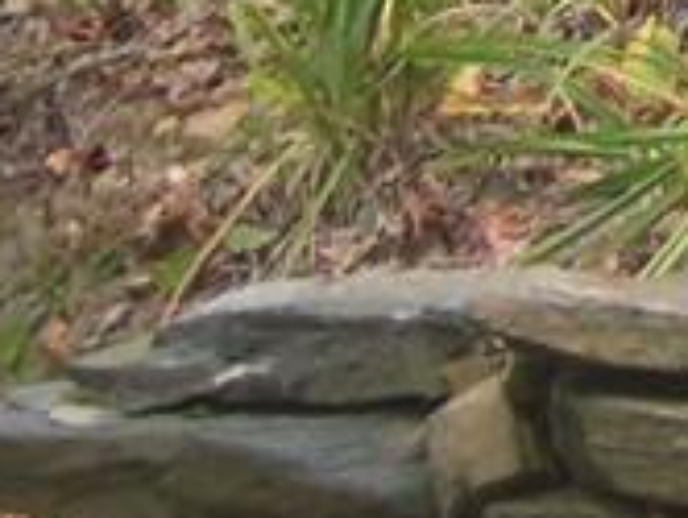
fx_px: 6986
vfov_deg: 4.2
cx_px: 1708
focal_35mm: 351
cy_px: -613
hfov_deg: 5.4
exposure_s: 1/64.4
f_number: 3.4
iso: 100
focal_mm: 12.2
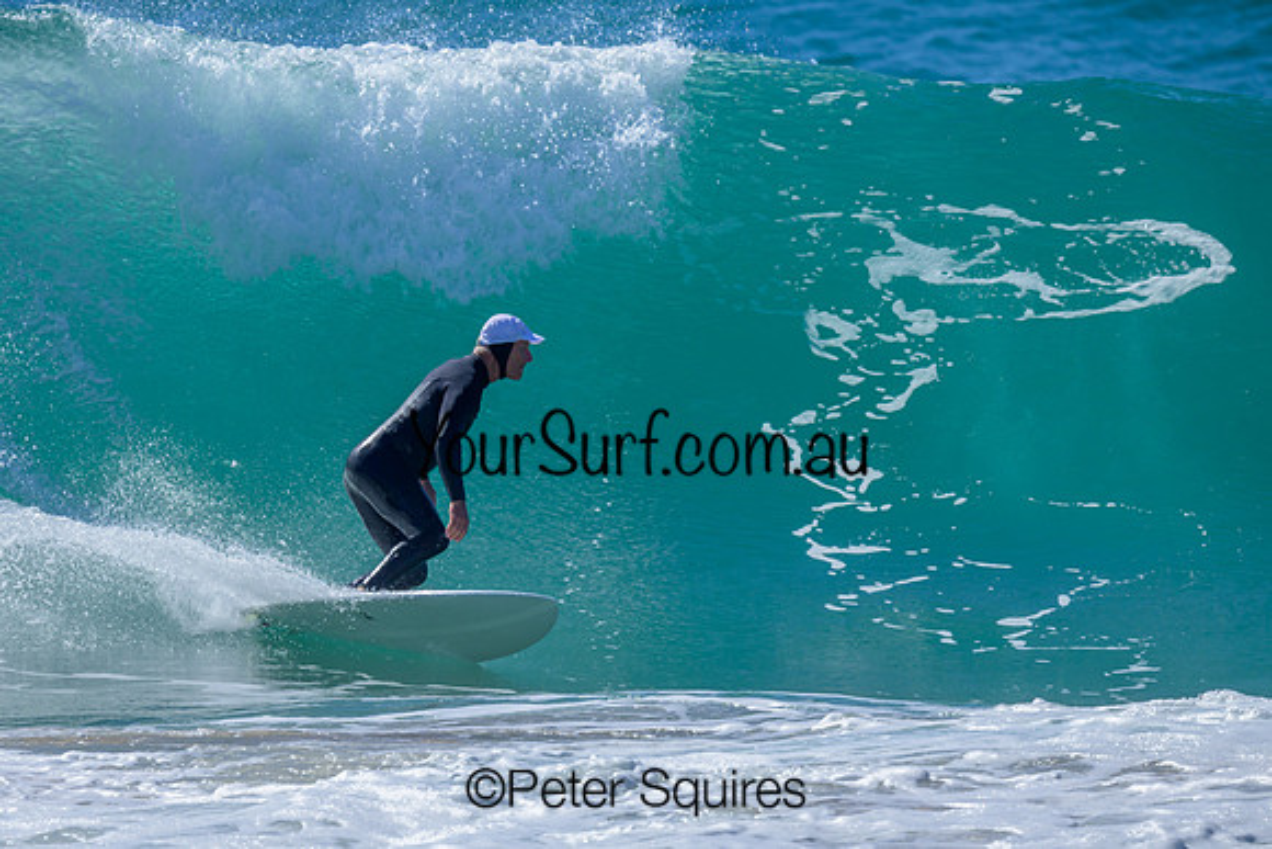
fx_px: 35042
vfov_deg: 1.4
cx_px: 484
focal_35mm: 992
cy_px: 432
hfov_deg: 2.1
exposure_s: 1/2000
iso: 220
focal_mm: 800
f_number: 6.3
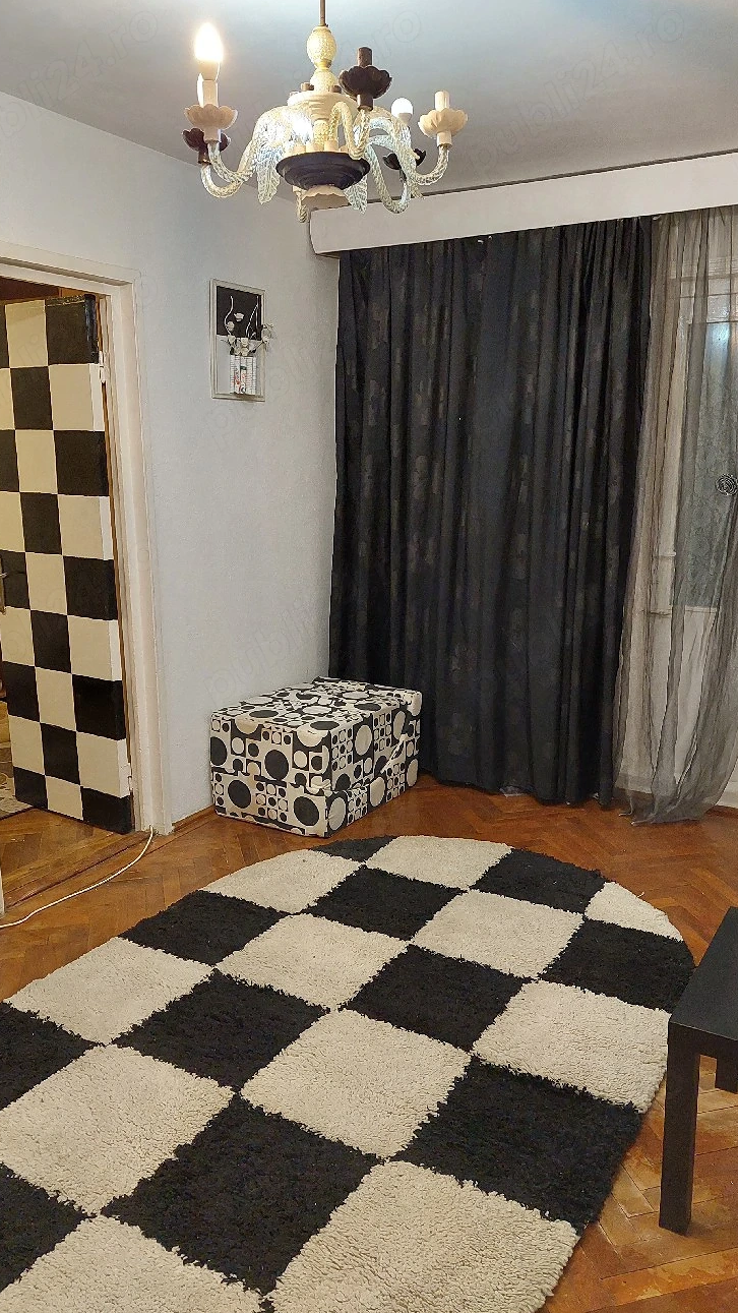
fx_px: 939
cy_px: 661
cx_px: 379
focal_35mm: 27
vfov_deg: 69.9
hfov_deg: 42.9
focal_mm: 5.23
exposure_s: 1/33
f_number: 1.8
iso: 500
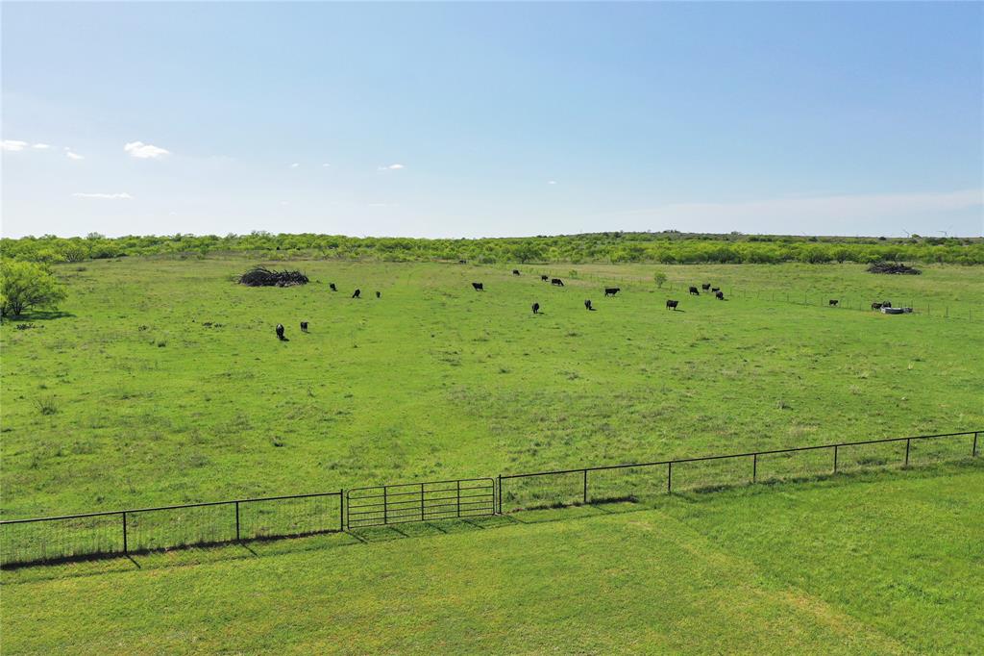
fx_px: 765
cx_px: 492
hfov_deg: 65.5
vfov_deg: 46.4
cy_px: 328
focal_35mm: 28
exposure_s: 1/800
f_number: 6.3
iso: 100
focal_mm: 10.26
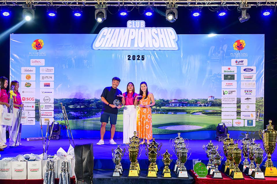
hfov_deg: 60.3
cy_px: 92
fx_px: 239
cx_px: 138
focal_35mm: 31
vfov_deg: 42.3
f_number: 6.3
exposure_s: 1/250
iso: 2500
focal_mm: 31
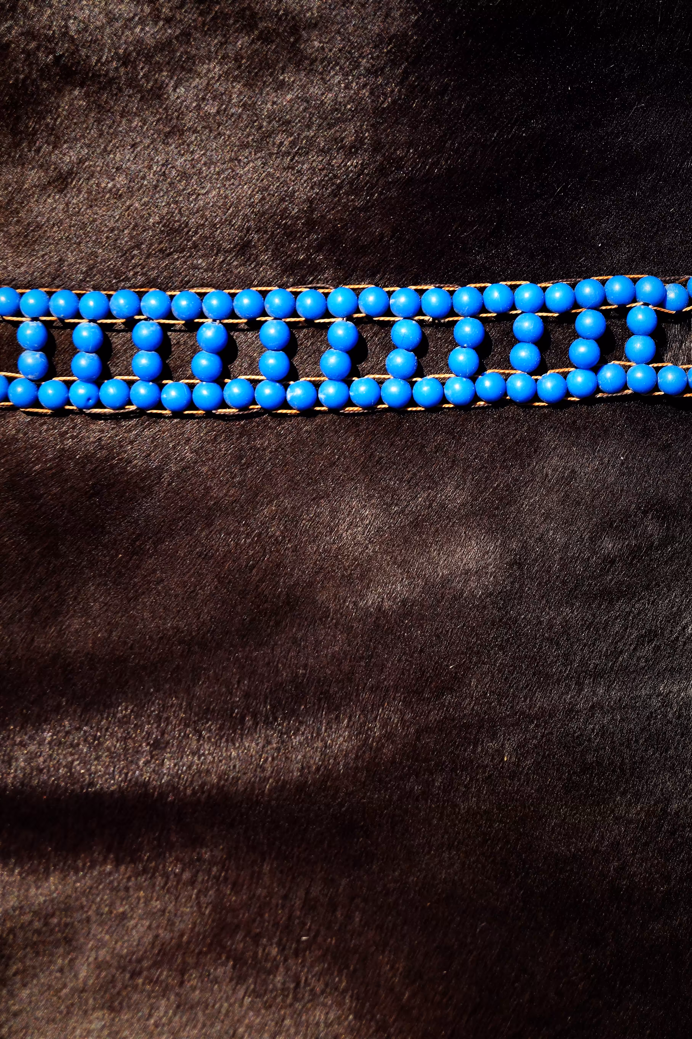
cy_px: 520
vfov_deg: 24.6
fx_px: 2381
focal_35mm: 82
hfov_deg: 16.5
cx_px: 346
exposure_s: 1/1000
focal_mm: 55
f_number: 5.6
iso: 400
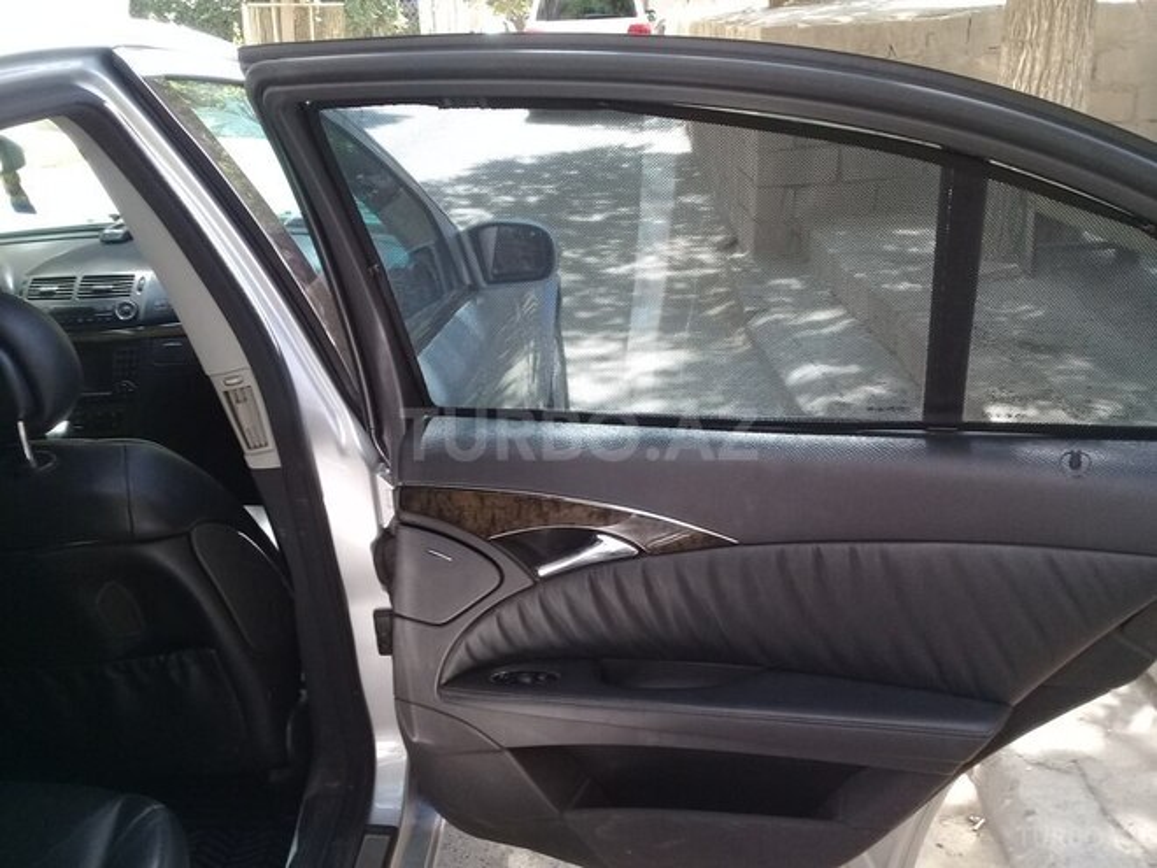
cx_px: 578
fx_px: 1036
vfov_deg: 45.4
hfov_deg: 58.4
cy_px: 434
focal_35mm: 31
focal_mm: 3.3
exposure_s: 1/50
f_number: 2.2
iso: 50
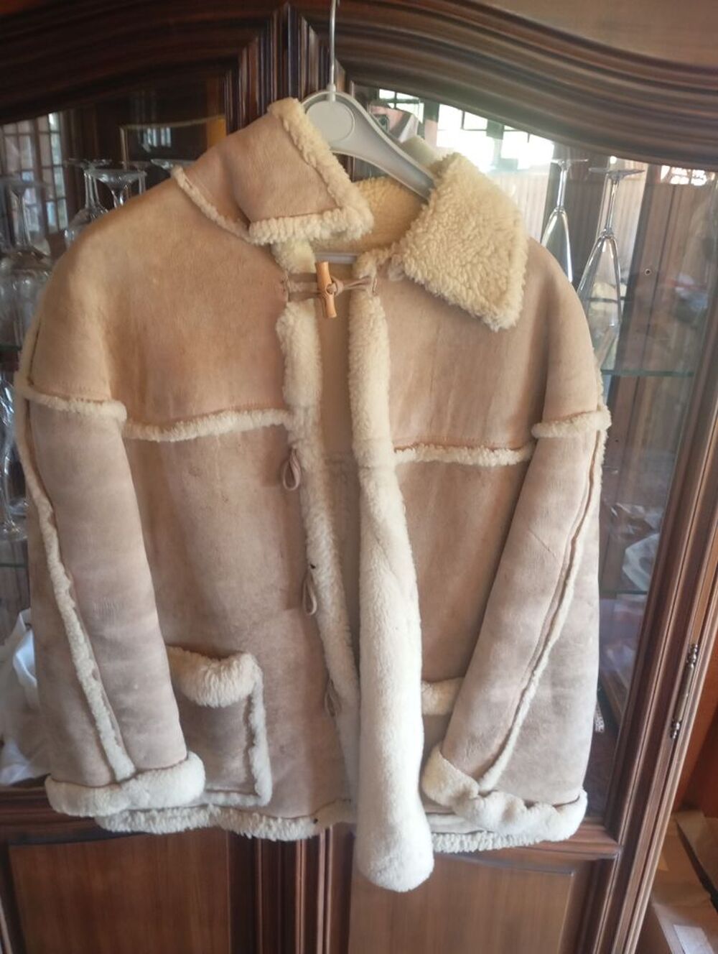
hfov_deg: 49.9
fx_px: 772
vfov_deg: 63.4
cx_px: 359
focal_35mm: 28
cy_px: 477
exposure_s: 1/20
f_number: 1.8
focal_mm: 4.27
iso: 1879
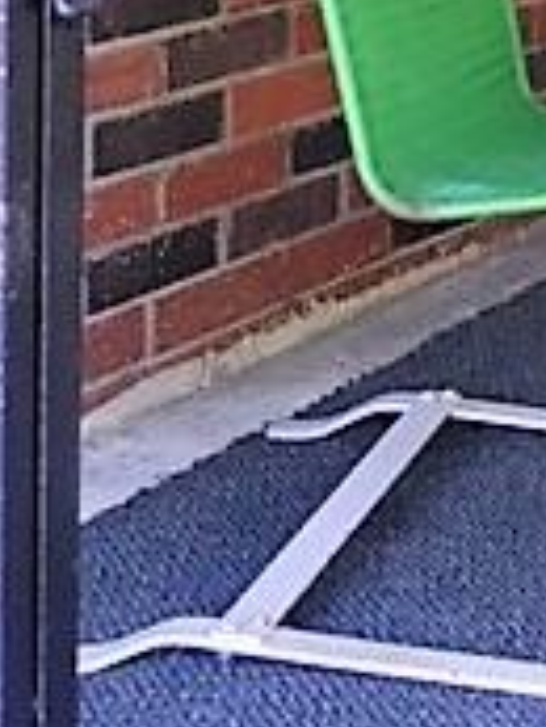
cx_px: 932
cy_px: -181
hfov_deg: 12.8
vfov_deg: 17.4
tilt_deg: -6.2
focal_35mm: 107
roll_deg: -1.5
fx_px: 2248
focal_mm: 4.15
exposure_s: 1/30
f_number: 2.2
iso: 40
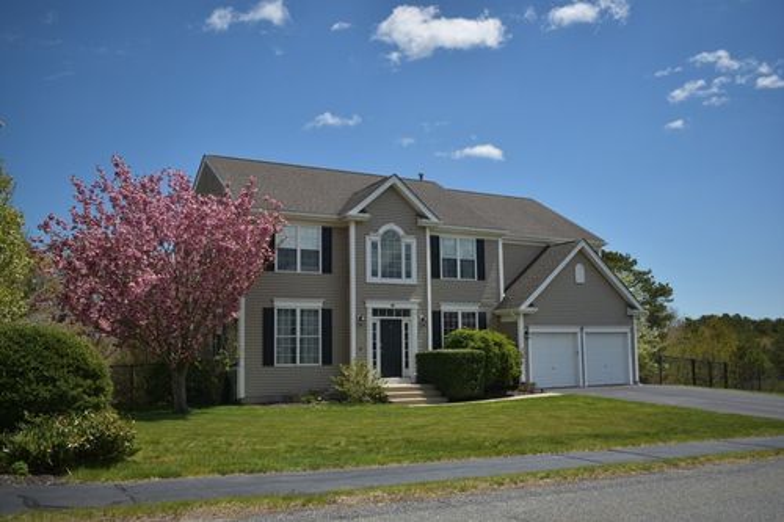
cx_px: 392
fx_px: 718
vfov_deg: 39.9
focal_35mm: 33
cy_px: 261
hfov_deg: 57.2
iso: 100
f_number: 3.8
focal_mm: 22
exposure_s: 1/1250
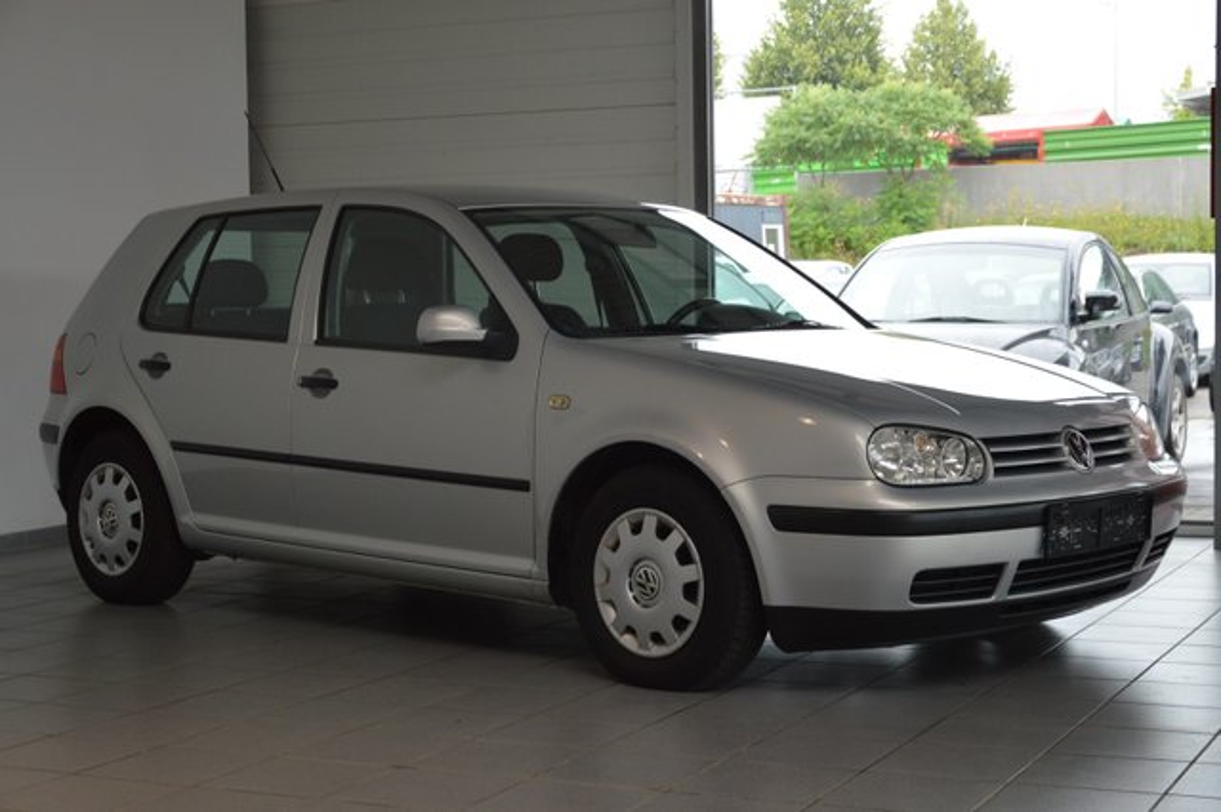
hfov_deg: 33.4
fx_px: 2034
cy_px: 406
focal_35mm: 60
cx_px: 610
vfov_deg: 22.6
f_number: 5
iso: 400
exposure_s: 1/100
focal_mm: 40
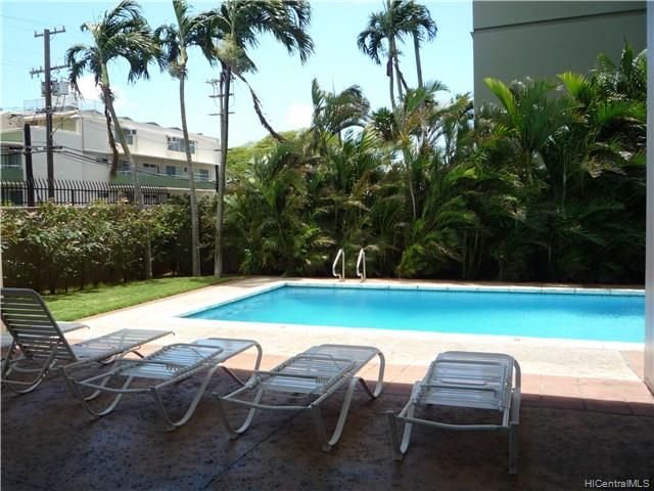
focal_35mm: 30
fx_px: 567
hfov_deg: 60.0
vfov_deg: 46.8
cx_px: 327
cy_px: 246
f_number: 4
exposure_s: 1/250
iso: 100
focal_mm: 5.2
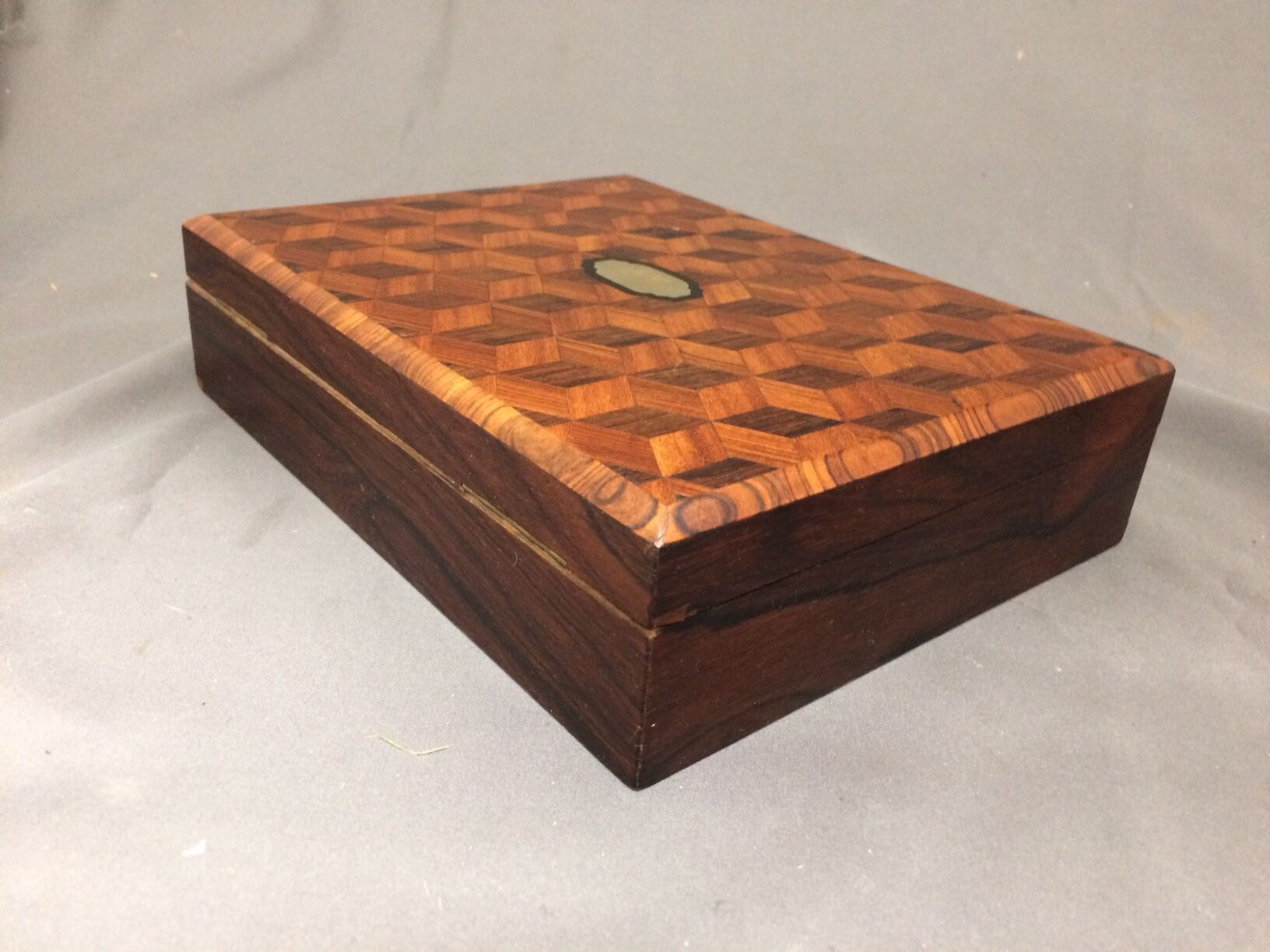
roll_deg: -4.0
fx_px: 1064
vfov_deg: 48.2
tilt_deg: -26.3
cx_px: 635
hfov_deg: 61.7
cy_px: 476
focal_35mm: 29
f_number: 2.2
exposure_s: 1/20
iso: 250
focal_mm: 4.15
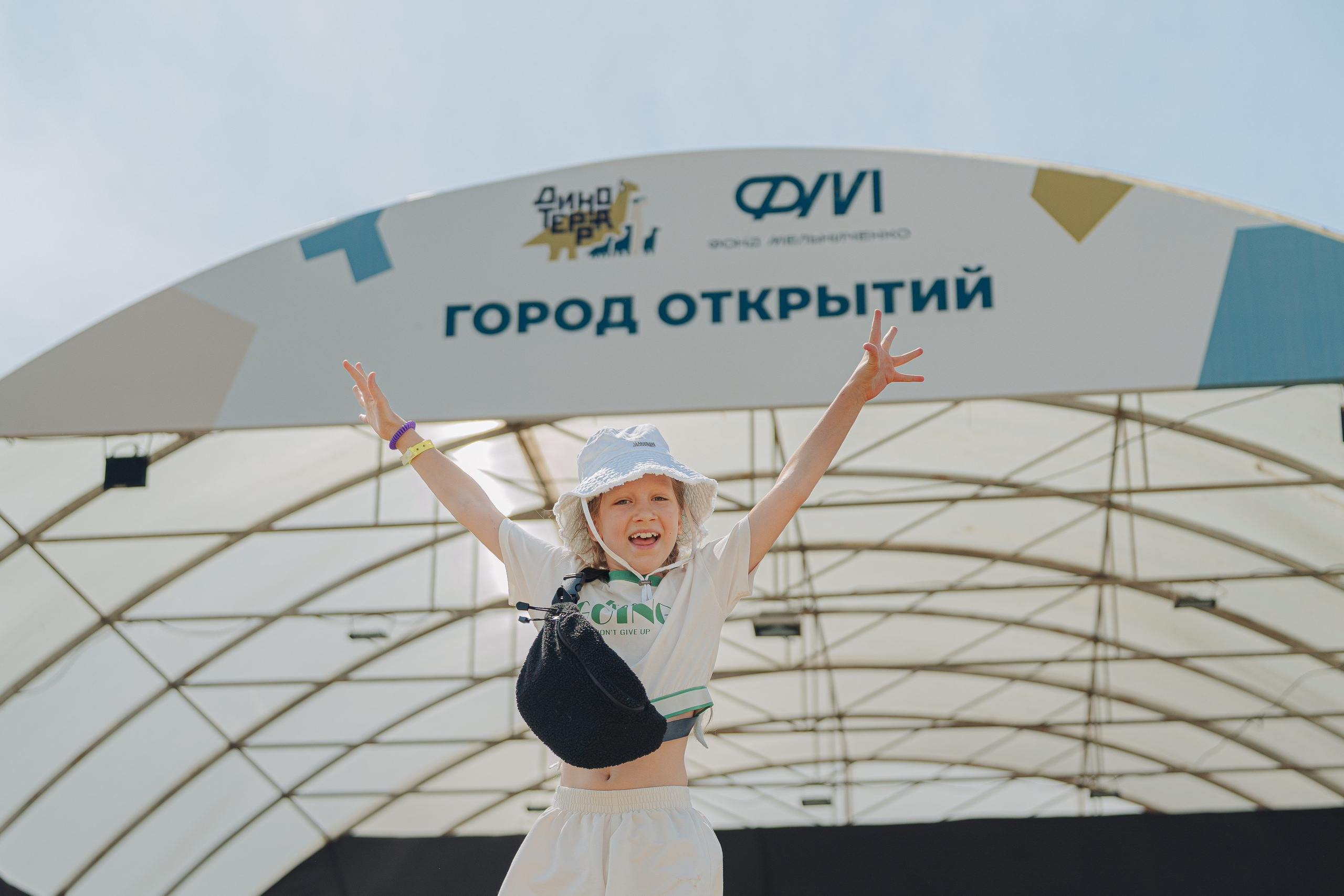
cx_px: 588
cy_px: 530
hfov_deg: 32.9
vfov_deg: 22.3
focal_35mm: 61
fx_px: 2273
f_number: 2.2
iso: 80
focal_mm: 50
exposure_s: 1/3200
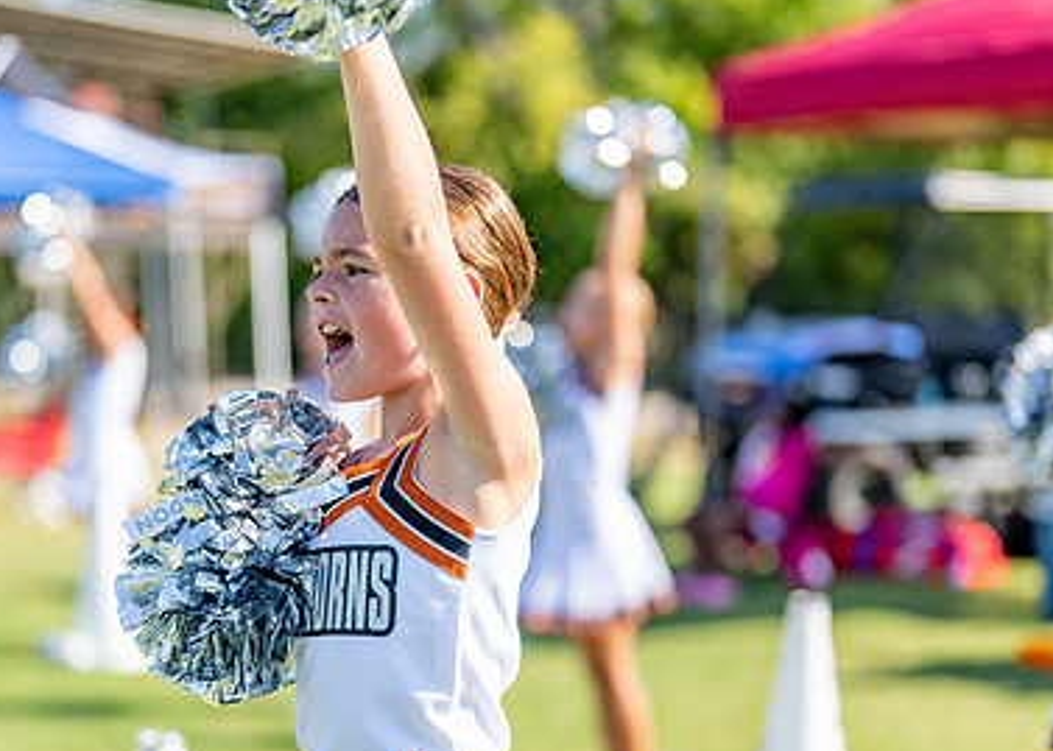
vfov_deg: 16.9
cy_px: 544
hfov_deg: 23.7
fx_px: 2511
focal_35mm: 84
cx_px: 436
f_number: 1.2
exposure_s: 1/4000
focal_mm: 50
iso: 100
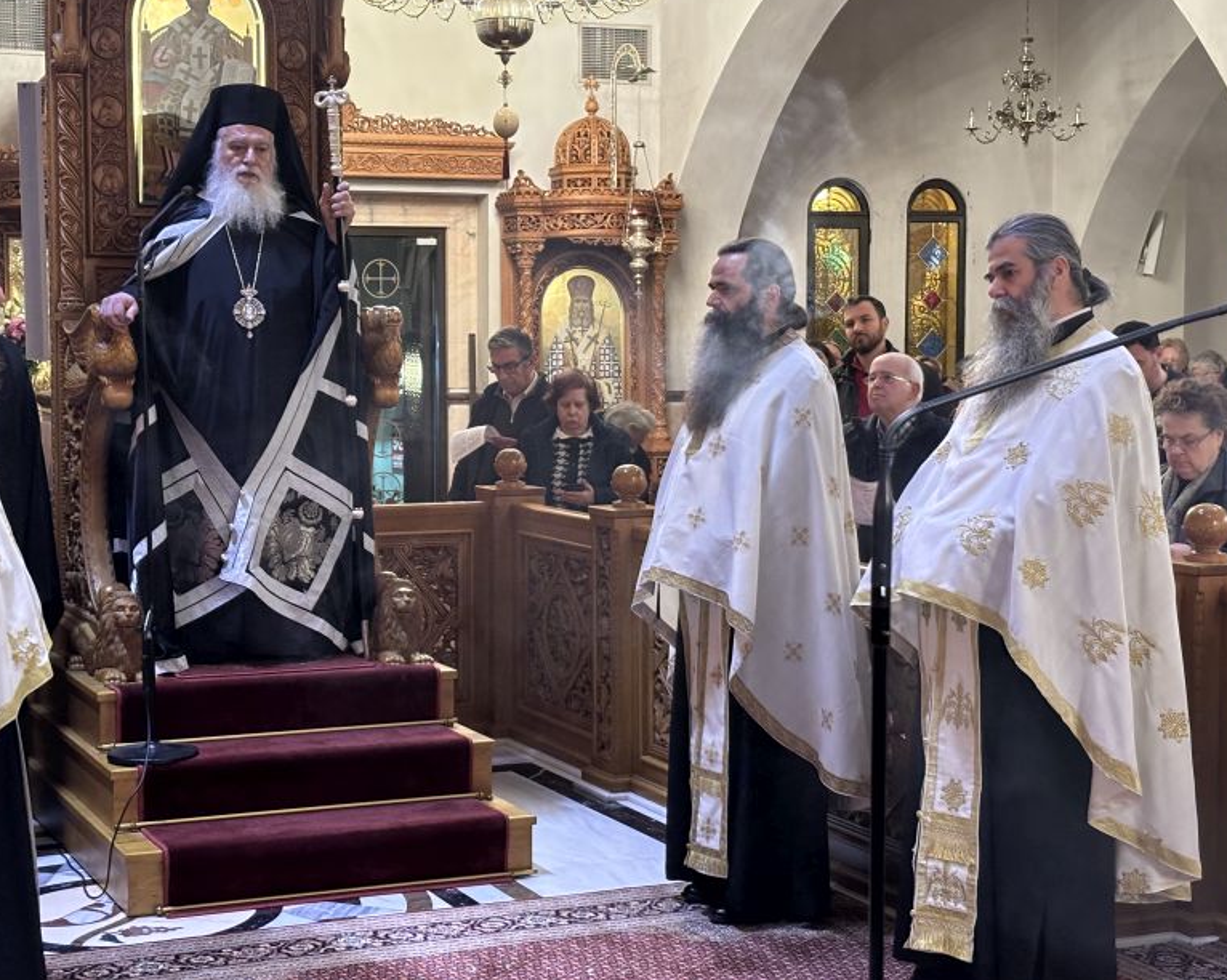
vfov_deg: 24.2
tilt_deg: -3.6
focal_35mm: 63
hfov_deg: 30.0
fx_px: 2287
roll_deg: +0.2
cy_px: 472
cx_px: 519
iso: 250
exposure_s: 1/33
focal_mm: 5.96
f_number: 1.6
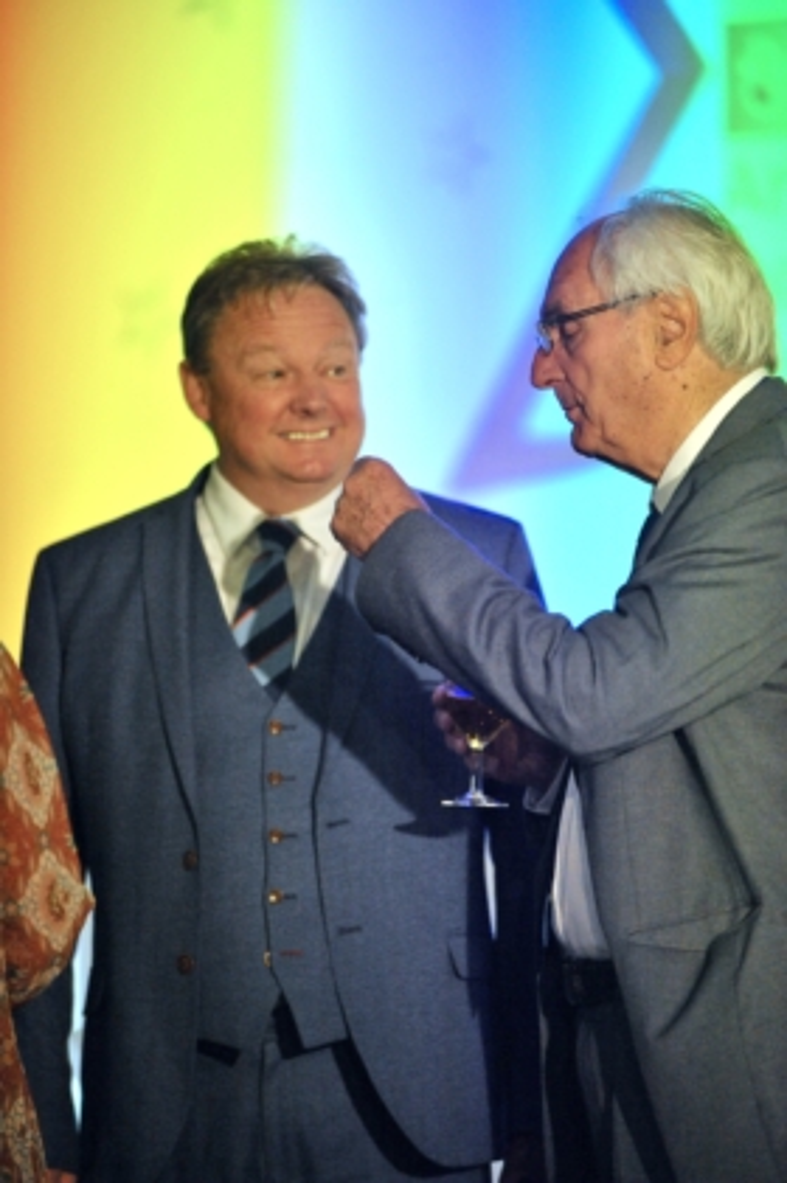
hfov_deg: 6.9
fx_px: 6569
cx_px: 394
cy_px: 592
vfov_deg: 10.3
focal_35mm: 200
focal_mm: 200
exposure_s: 1/1000
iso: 6400
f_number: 2.8
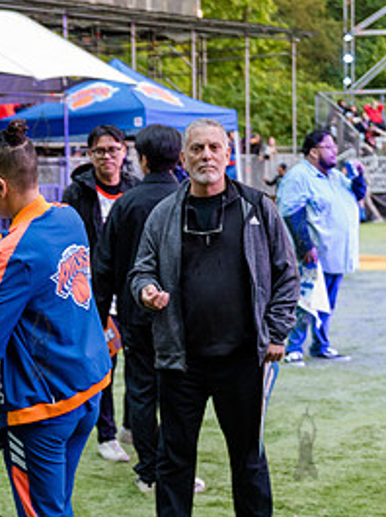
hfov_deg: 15.3
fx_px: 1401
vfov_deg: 20.8
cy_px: 346
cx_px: -19
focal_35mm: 94
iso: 2500
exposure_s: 1/200
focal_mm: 40
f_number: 2.8
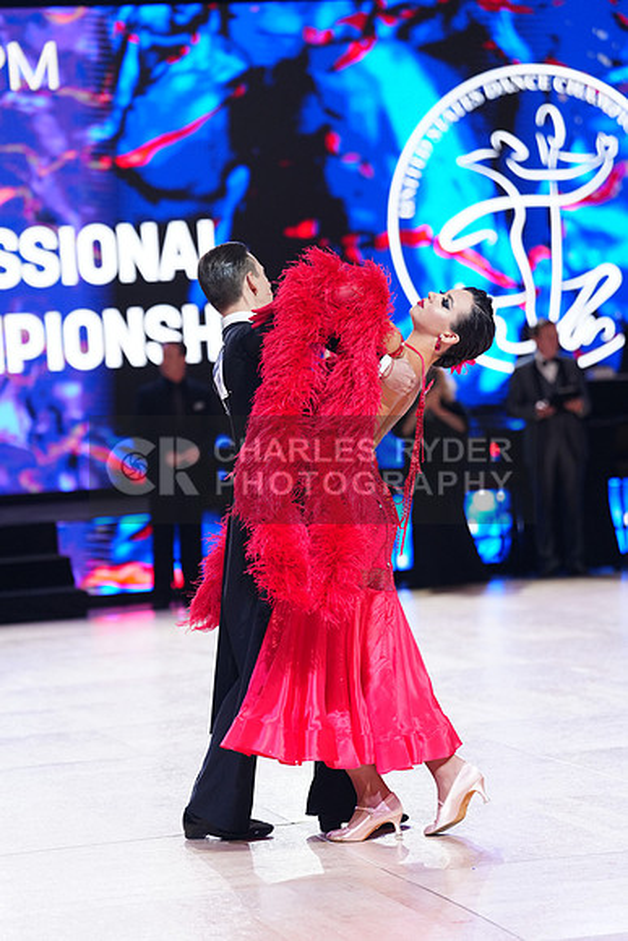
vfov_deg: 17.3
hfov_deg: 11.6
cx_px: 314
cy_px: 470
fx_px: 3086
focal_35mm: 118
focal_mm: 118
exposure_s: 1/500
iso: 2000
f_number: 2.8
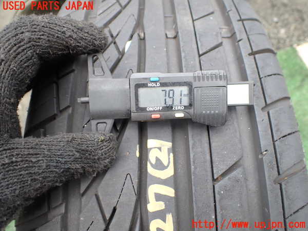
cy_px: 116
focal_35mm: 30
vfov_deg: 46.8
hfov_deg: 60.0
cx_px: 154
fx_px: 267
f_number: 2.3
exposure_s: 1/200
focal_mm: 5.4
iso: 100
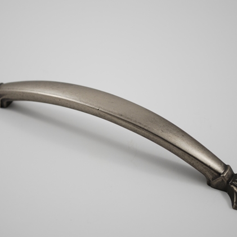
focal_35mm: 93
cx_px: 105
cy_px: 119
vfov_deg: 18.7
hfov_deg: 18.7
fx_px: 720
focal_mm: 48
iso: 100
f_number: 5.6
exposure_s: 1/25
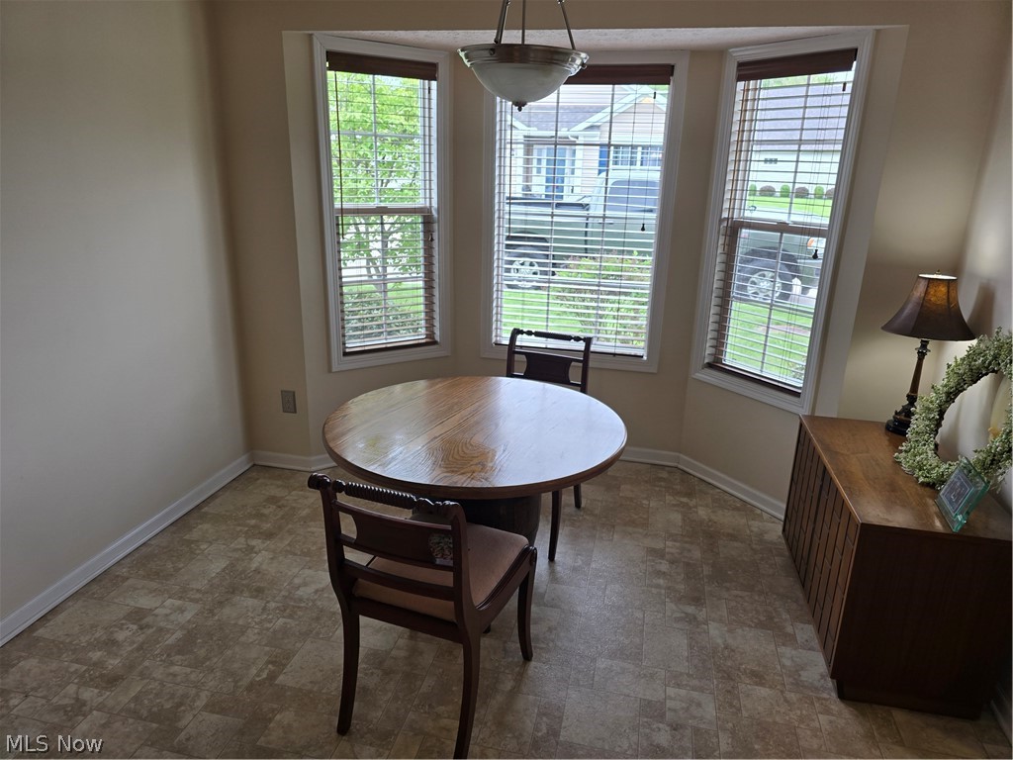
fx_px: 673
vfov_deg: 58.9
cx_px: 506
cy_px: 380
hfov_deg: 73.9
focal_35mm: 23
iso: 40
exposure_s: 1/120
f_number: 1.7
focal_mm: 6.3
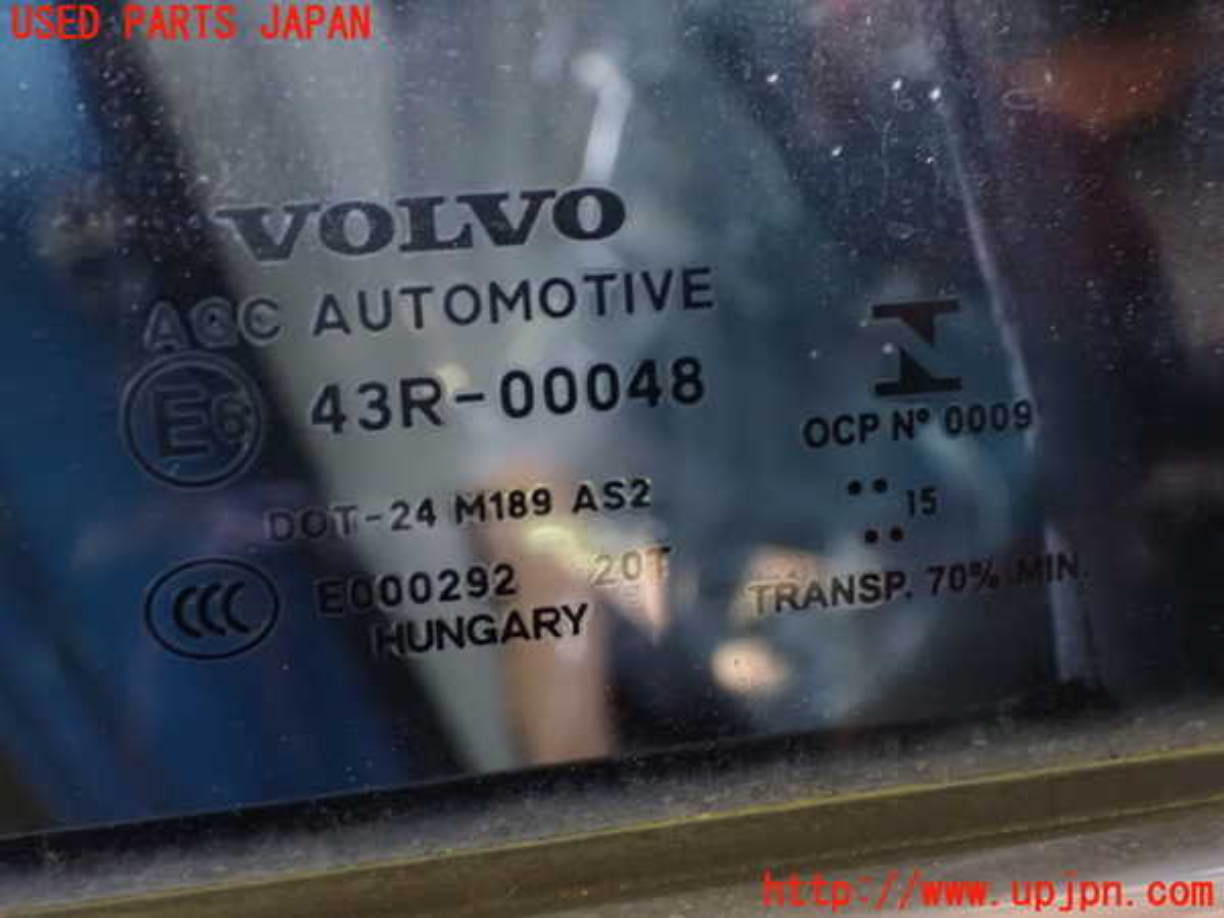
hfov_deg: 42.9
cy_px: 459
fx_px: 1556
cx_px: 612
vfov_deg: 32.9
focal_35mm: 44
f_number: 2.9
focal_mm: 7.84
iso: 1600
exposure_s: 1/30
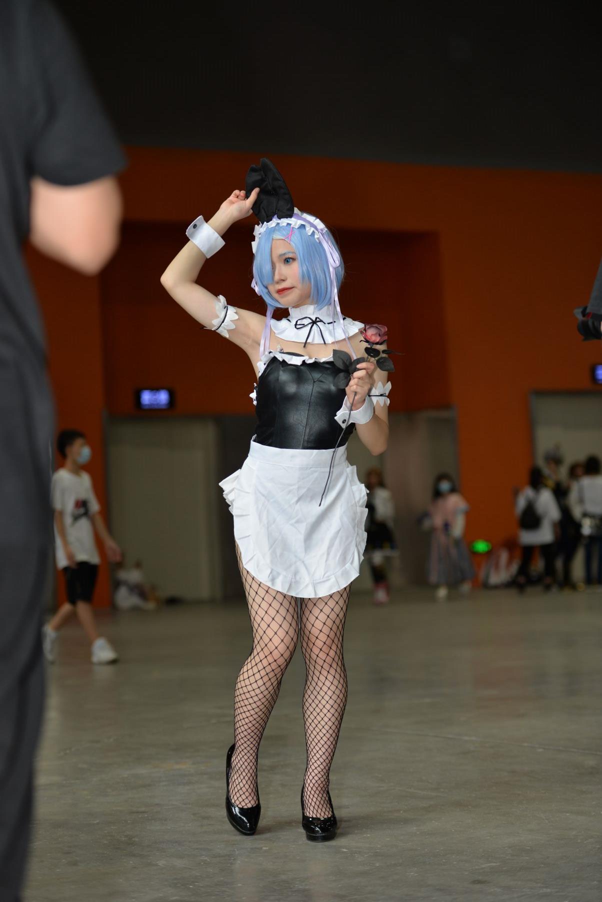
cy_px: 451
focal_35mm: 80
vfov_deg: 25.4
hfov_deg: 17.1
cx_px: 301
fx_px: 2005
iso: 400
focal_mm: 80
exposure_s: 1/250
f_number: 2.8
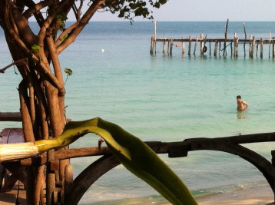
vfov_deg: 14.7
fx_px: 793
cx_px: 333
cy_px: 53
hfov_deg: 18.6
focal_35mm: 100
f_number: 2.8
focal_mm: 3.85
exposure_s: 1/1160
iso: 80
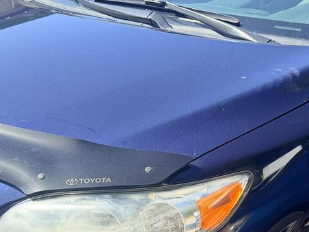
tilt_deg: -23.2
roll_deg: -3.5
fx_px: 607
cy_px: 221
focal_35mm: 68
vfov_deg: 21.0
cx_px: 219
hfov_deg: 28.3
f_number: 1.78
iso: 100
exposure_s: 1/1689
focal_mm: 6.76
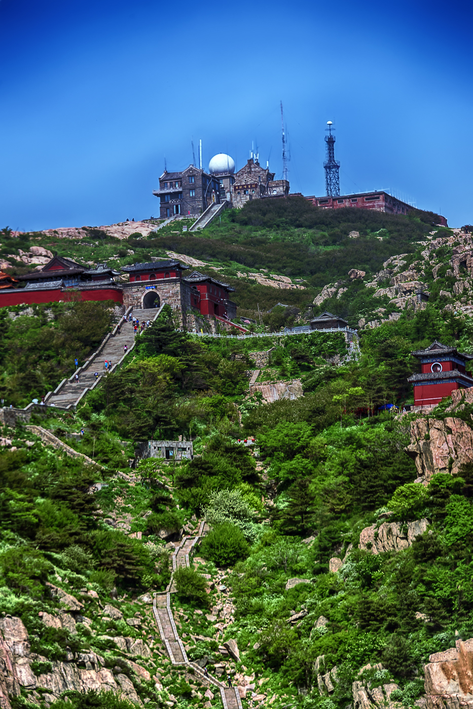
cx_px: 236
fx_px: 2957
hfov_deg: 9.1
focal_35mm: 150
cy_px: 354
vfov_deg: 13.7
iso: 100
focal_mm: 150
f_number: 9
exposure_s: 1/160
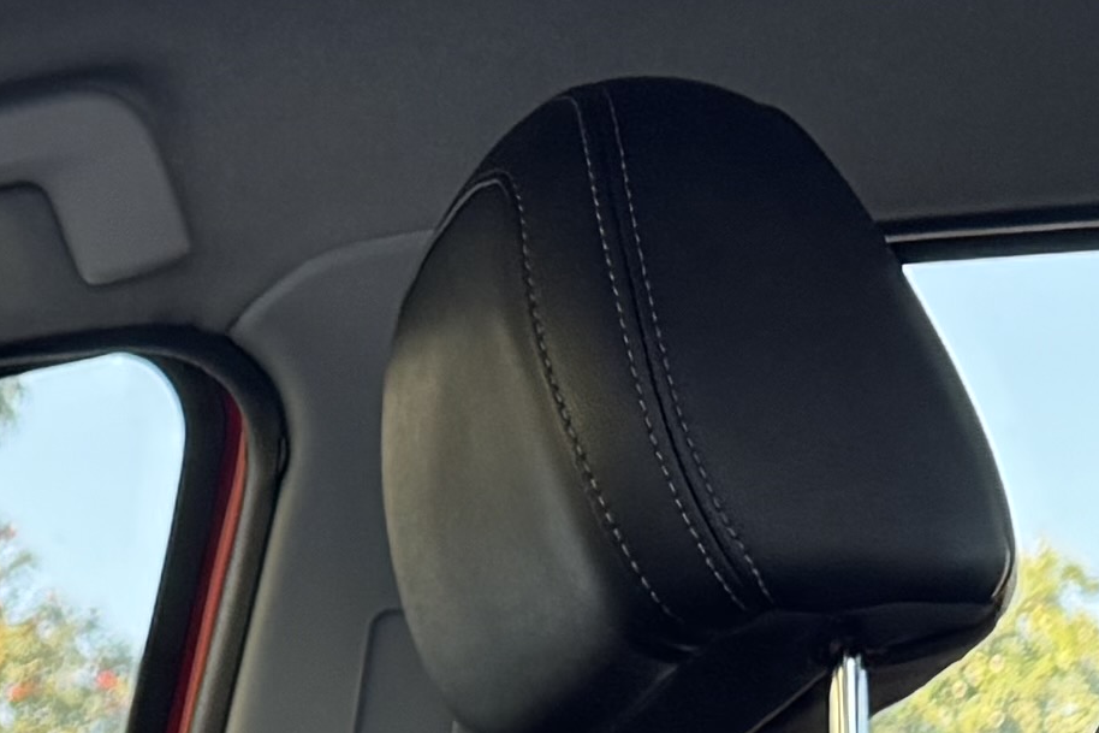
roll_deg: +0.1
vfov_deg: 8.2
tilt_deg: +3.0
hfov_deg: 11.8
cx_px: -1055
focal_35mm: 156
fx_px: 4761
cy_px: 1662
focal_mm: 6.76
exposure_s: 1/121
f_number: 1.78
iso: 125
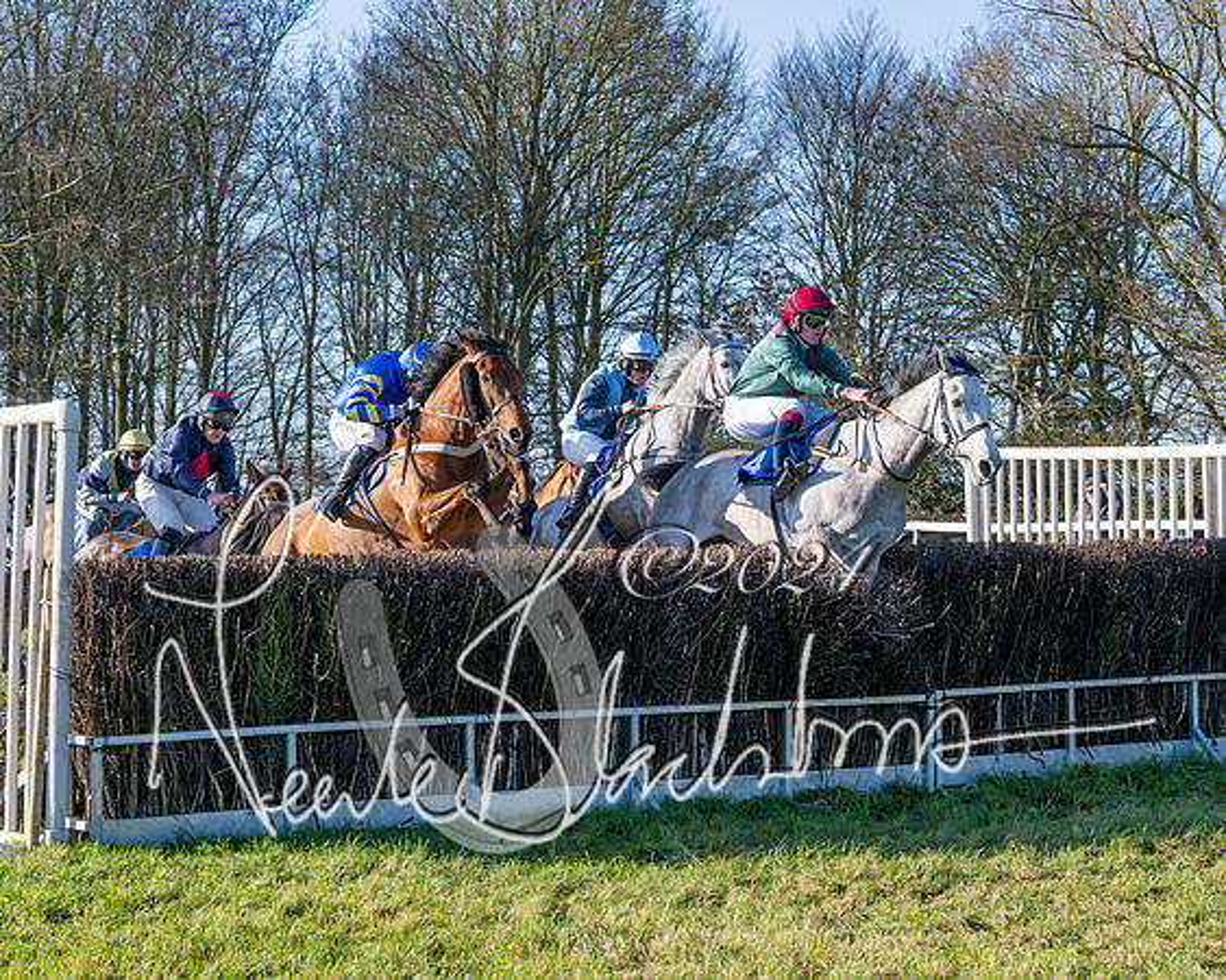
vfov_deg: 19.1
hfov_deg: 23.7
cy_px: 481
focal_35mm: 80
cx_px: 558
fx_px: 2920
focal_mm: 45
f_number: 5
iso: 400
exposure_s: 1/1600
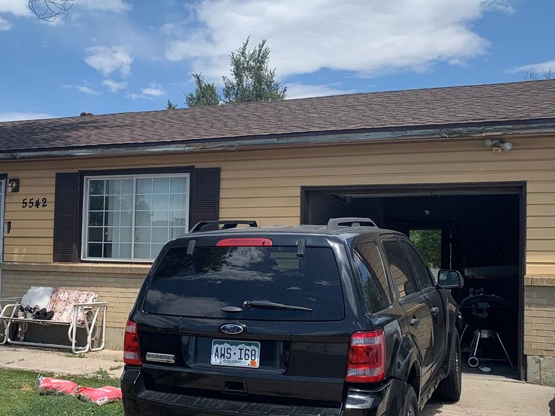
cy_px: 244
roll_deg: -1.9
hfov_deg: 38.7
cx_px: 141
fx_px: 769
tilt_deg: +2.0
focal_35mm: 48
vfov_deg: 30.2
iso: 25
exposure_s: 1/2481
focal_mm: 4.25
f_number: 1.8
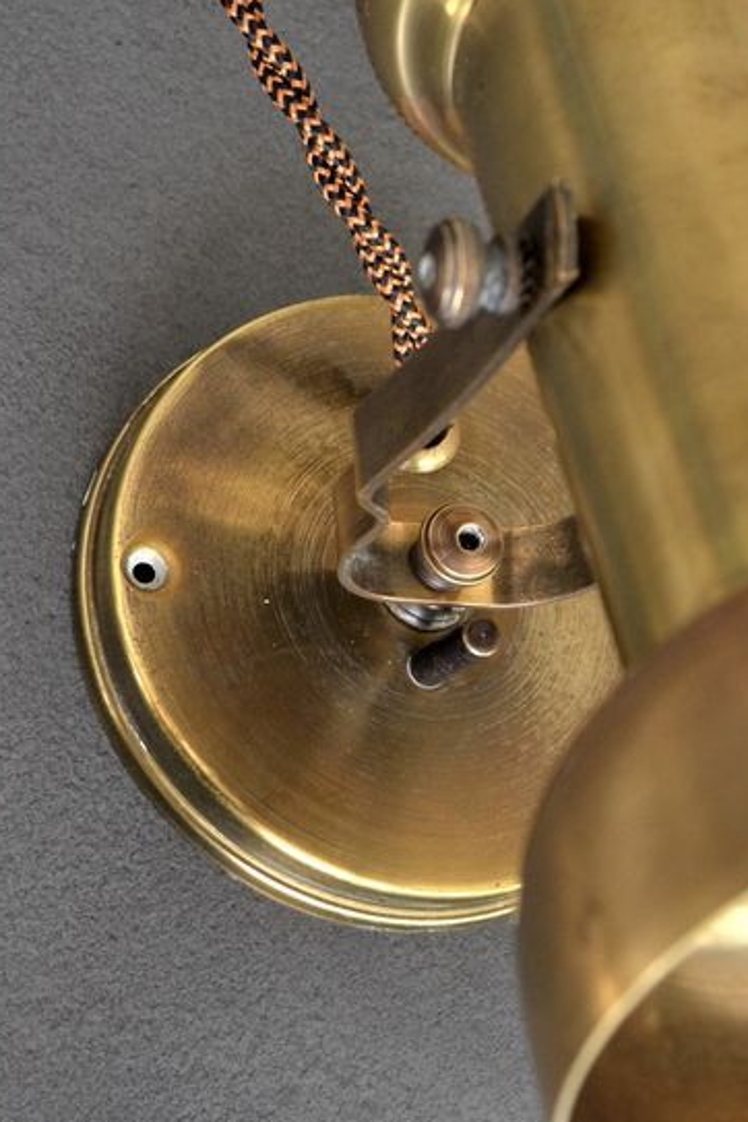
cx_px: 772
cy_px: 630
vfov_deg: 21.8
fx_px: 2906
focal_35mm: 93
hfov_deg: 14.4
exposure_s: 1/100
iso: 400
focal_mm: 25
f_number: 5
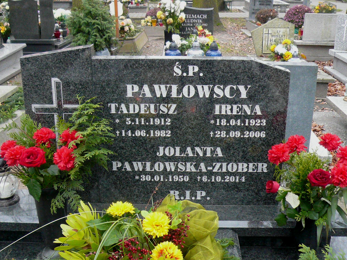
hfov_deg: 42.9
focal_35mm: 44
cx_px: 174
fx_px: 441
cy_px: 130
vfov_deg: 32.9
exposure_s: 1/15
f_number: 2.8
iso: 200
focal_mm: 4.7
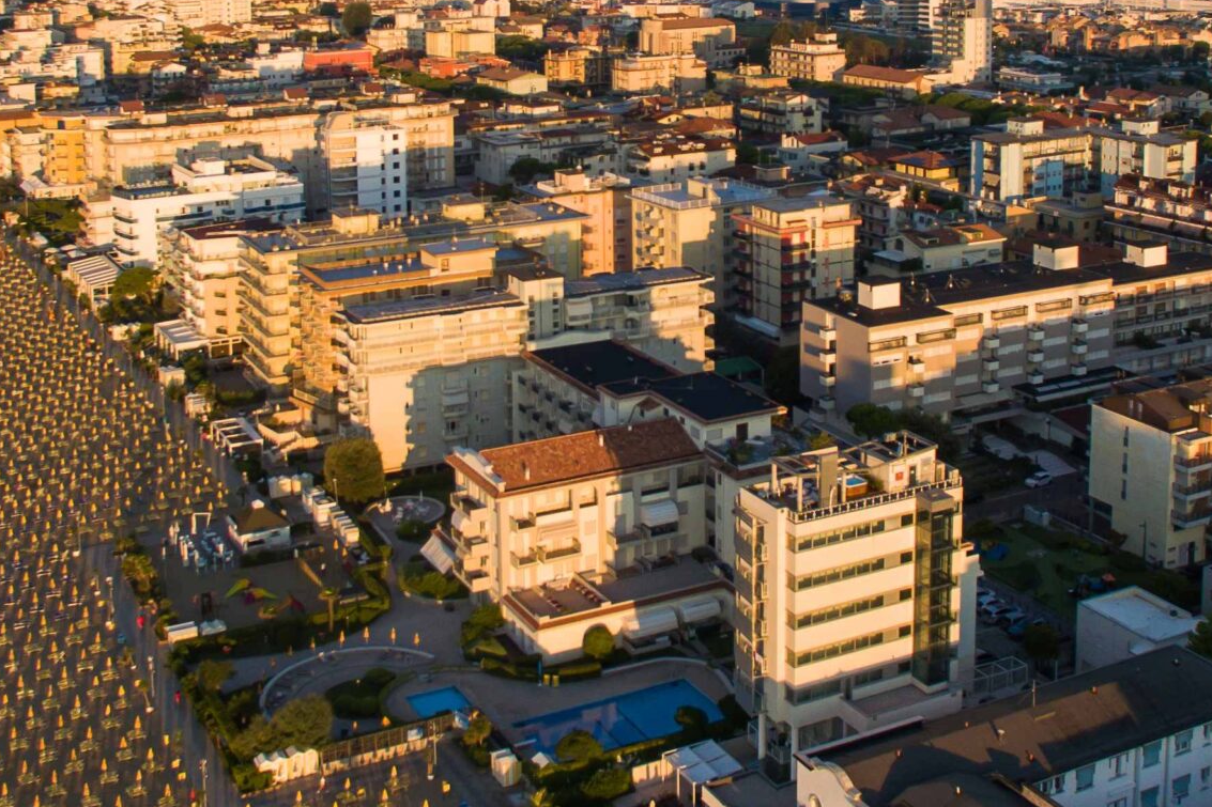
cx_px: 742
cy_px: 242
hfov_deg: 41.7
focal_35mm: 47
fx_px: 1582
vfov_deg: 28.4
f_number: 2.8
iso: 100
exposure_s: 1/350
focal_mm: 3.61
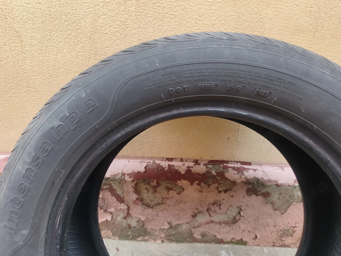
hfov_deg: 73.9
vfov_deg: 58.9
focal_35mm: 23
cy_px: 128
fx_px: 227
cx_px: 170
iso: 50
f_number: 1.62
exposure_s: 1/109
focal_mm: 6.45
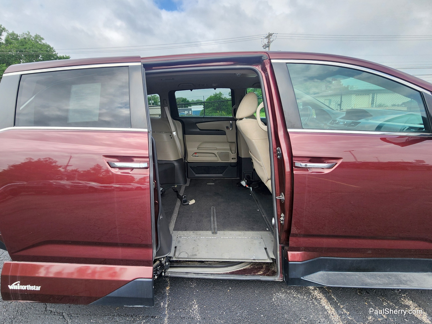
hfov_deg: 106.2
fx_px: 162
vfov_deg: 89.9
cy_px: 162
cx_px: 216
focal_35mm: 13
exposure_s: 1/362
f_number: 2.2
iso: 50
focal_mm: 2.2
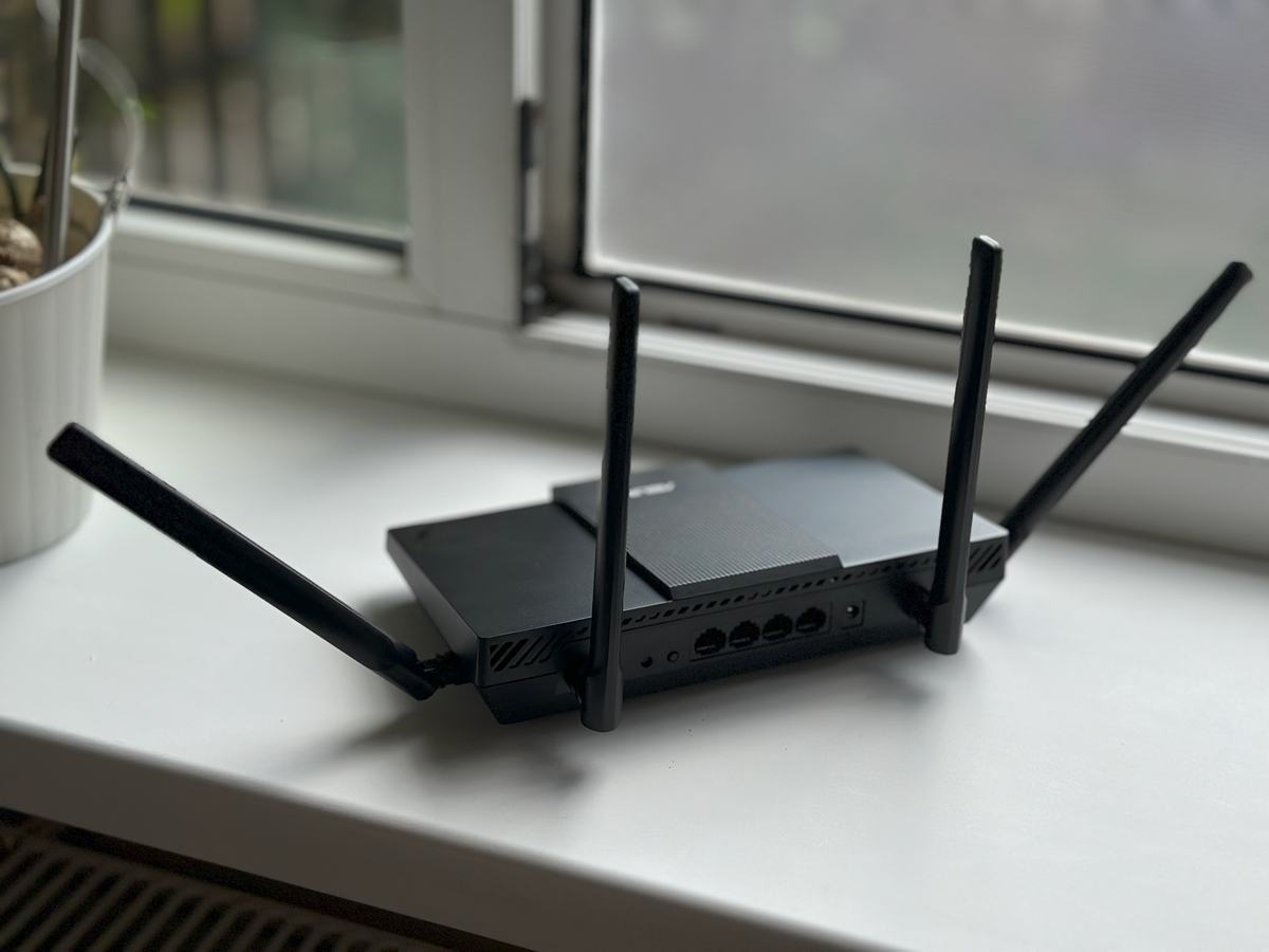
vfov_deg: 30.3
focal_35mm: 48
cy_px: 476
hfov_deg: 39.7
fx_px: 1760
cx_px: 634
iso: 80
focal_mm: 6.86
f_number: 1.78
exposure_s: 1/1019
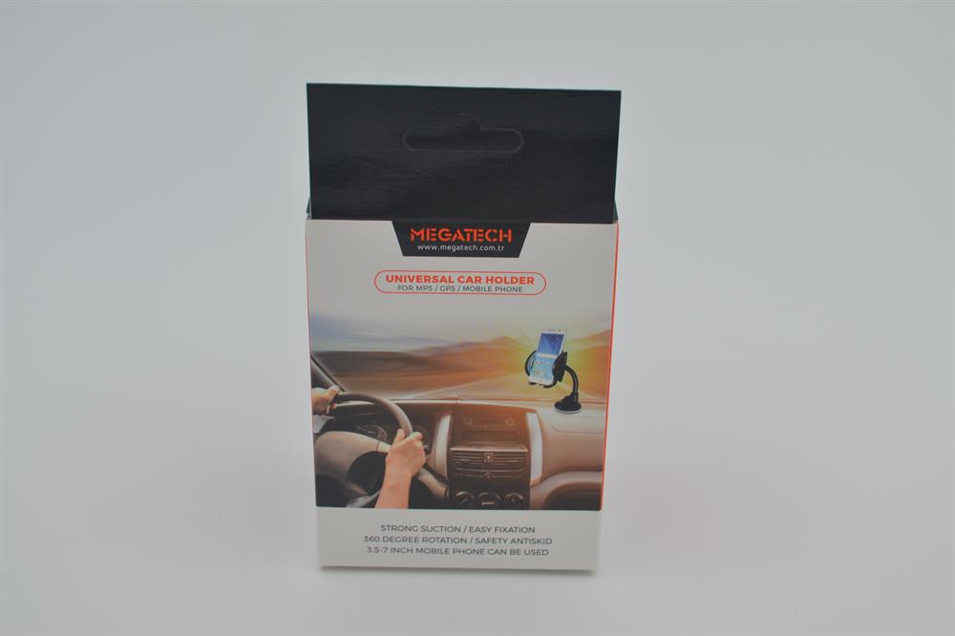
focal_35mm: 52
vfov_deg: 25.7
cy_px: 318
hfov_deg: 37.9
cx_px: 478
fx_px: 1392
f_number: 6.3
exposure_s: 1/80
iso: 100
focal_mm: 35
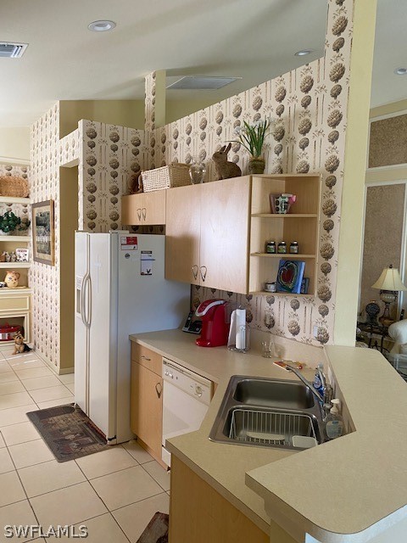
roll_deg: -1.7
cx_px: 204
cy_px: 272
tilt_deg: -4.7
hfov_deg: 53.1
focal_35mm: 26
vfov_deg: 67.3
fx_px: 408
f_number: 1.8
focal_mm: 4.25
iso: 125
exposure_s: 1/60
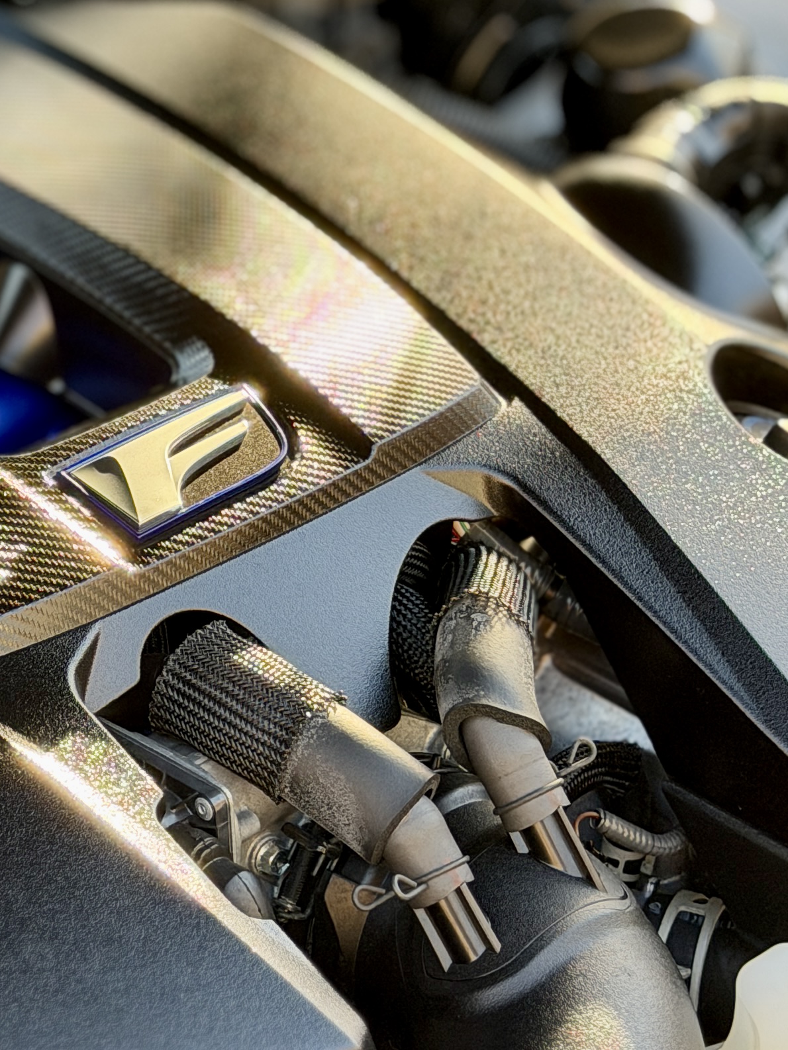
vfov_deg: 16.0
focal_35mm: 122
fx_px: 3702
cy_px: 215
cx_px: -42
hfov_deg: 12.0
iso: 80
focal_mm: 6.76
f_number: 1.78
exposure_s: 1/177
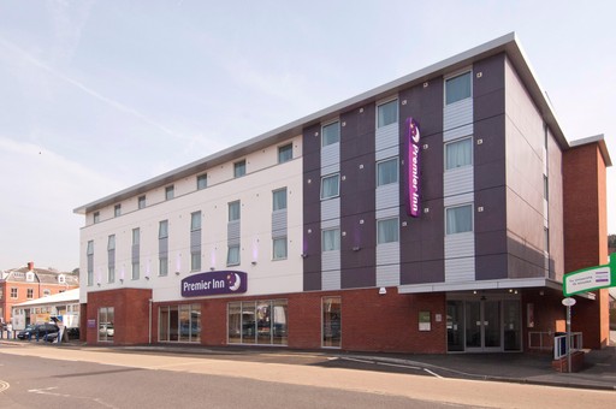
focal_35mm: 22
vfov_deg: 56.0
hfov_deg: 77.4
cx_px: 308
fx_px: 385
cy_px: 204
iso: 400
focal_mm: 15
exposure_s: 1/500
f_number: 9
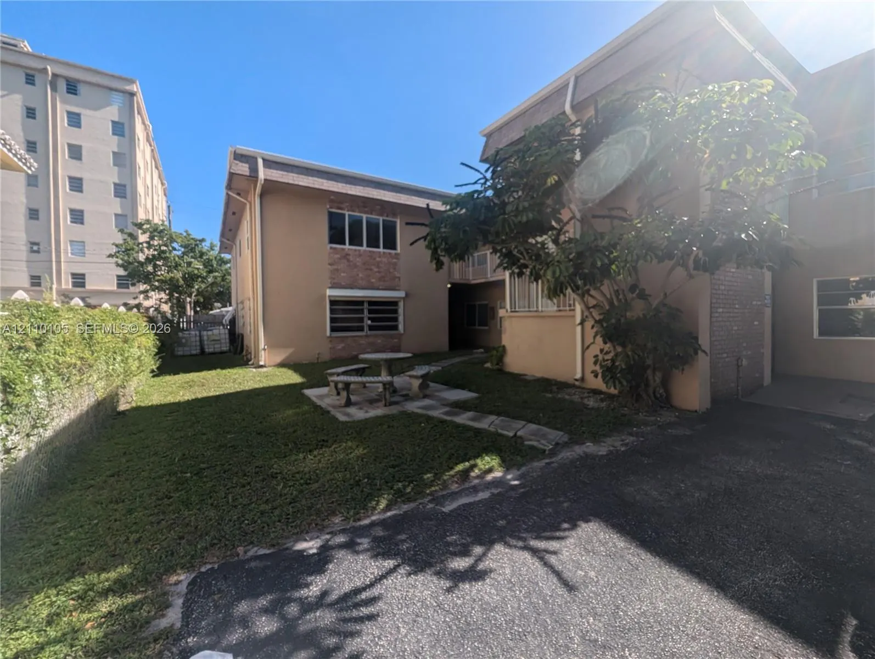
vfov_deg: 90.1
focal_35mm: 13
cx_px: 438
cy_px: 330
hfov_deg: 106.1
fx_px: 329
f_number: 2.2
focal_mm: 1.95
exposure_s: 1/1692
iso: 46
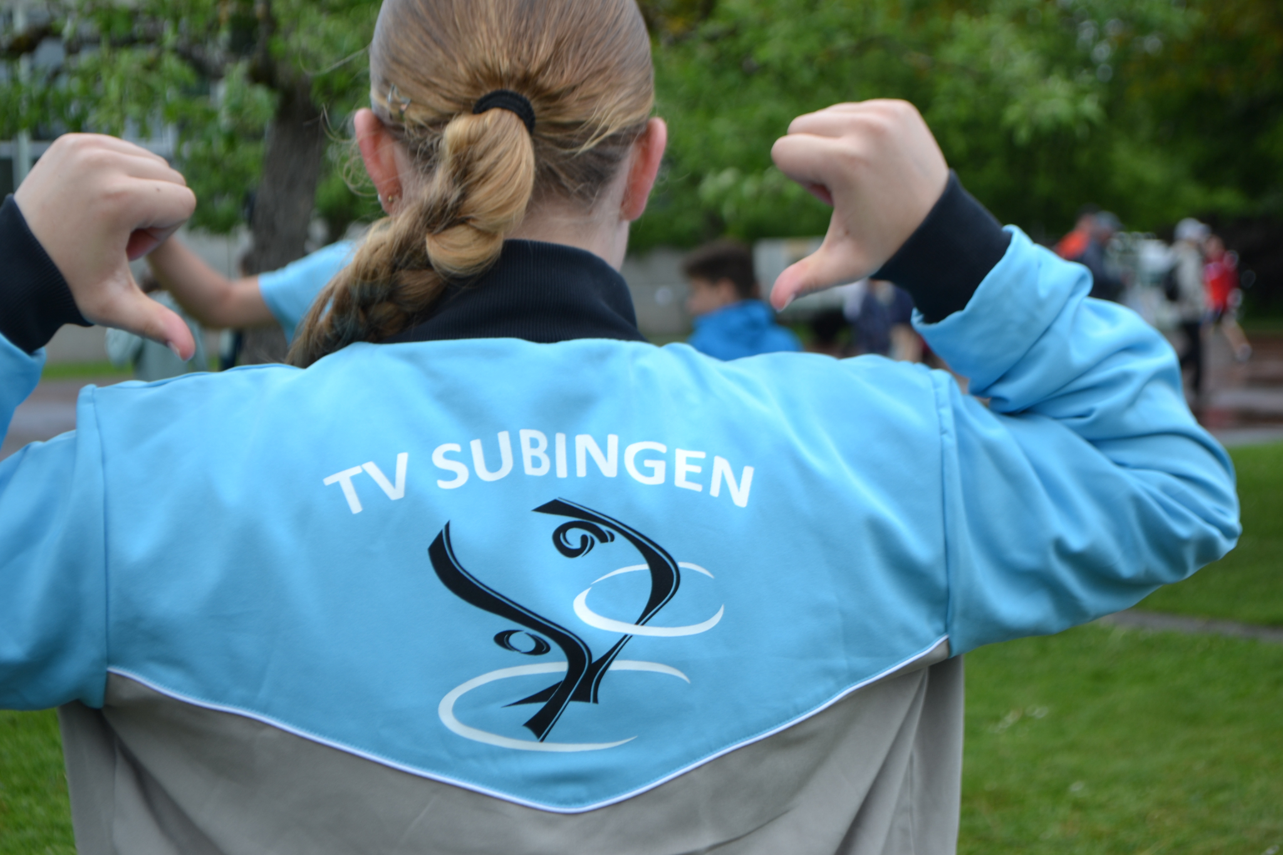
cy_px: 428
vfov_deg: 16.6
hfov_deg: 24.6
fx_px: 2940
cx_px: 642
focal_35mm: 82
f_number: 6.3
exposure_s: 1/160
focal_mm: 55
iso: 100
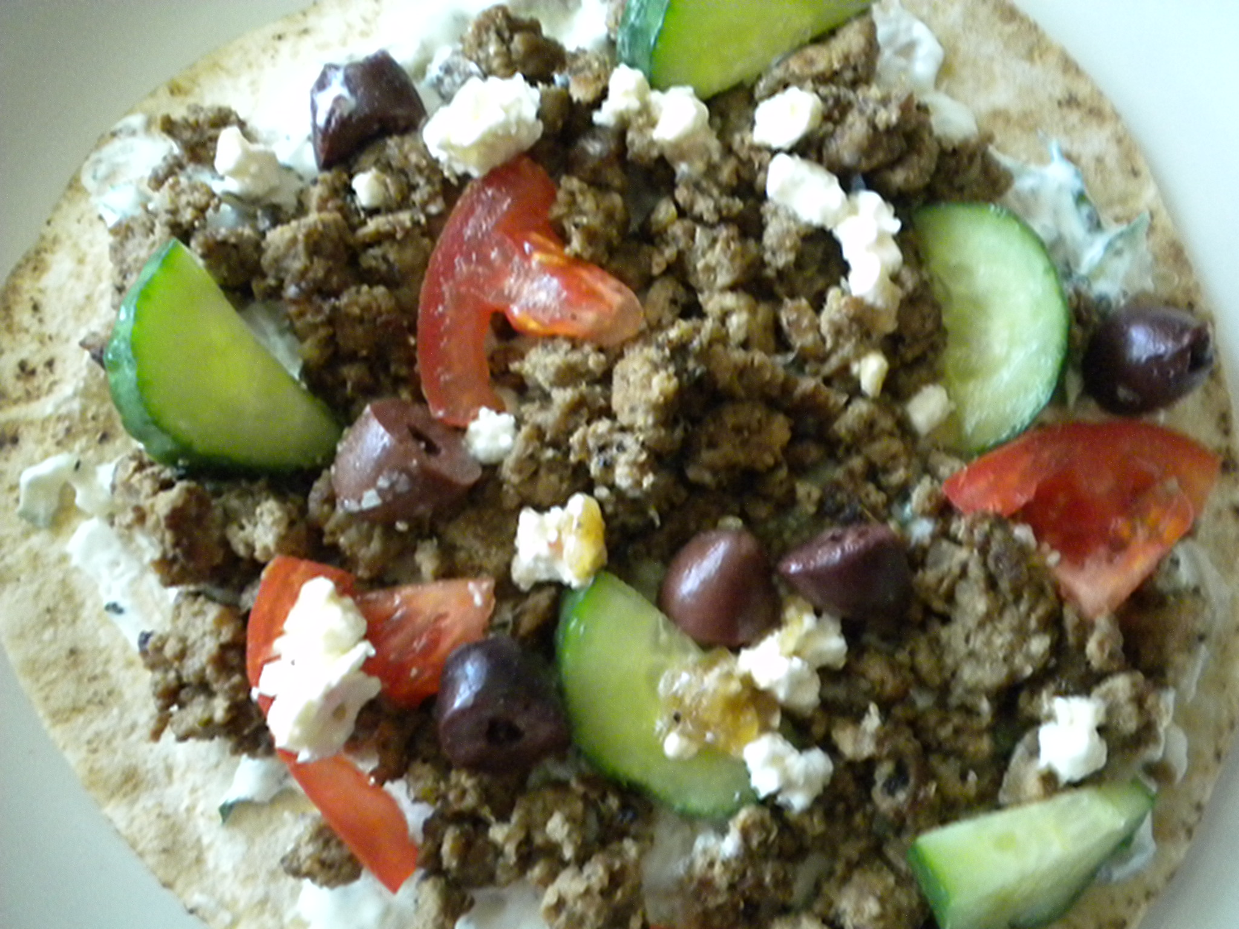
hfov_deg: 45.8
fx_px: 1468
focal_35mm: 41
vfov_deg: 35.1
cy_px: 464
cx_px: 620
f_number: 3.5
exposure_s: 1/8.8
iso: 711
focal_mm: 7.4
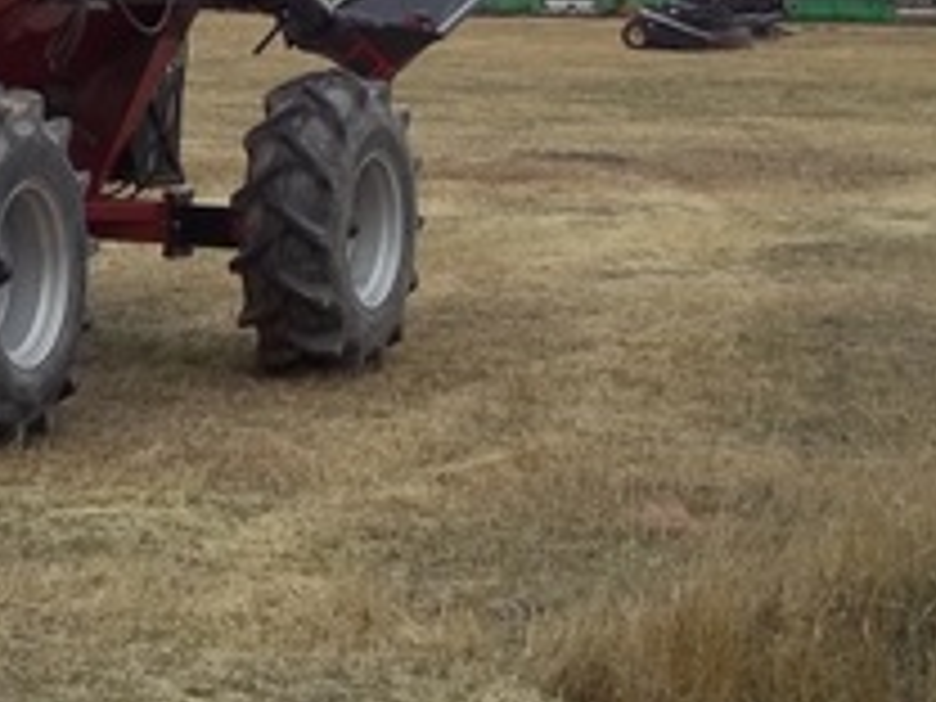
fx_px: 2758
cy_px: 184
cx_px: -32
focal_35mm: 102
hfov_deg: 18.7
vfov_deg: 14.5
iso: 64
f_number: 3.2
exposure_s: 1/250
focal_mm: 7.1
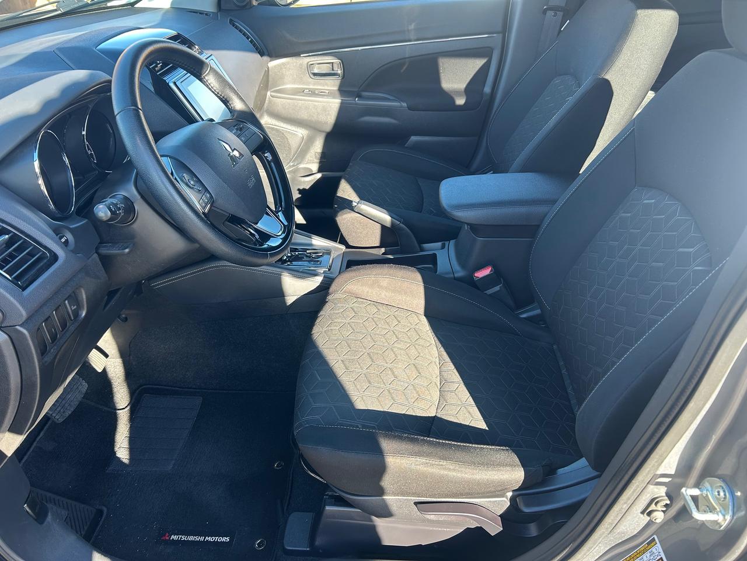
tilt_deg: -31.8
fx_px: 561
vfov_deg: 53.1
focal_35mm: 26
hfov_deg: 67.3
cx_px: 374
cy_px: 280
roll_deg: +0.3
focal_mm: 5.7
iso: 40
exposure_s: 1/121
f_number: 1.5
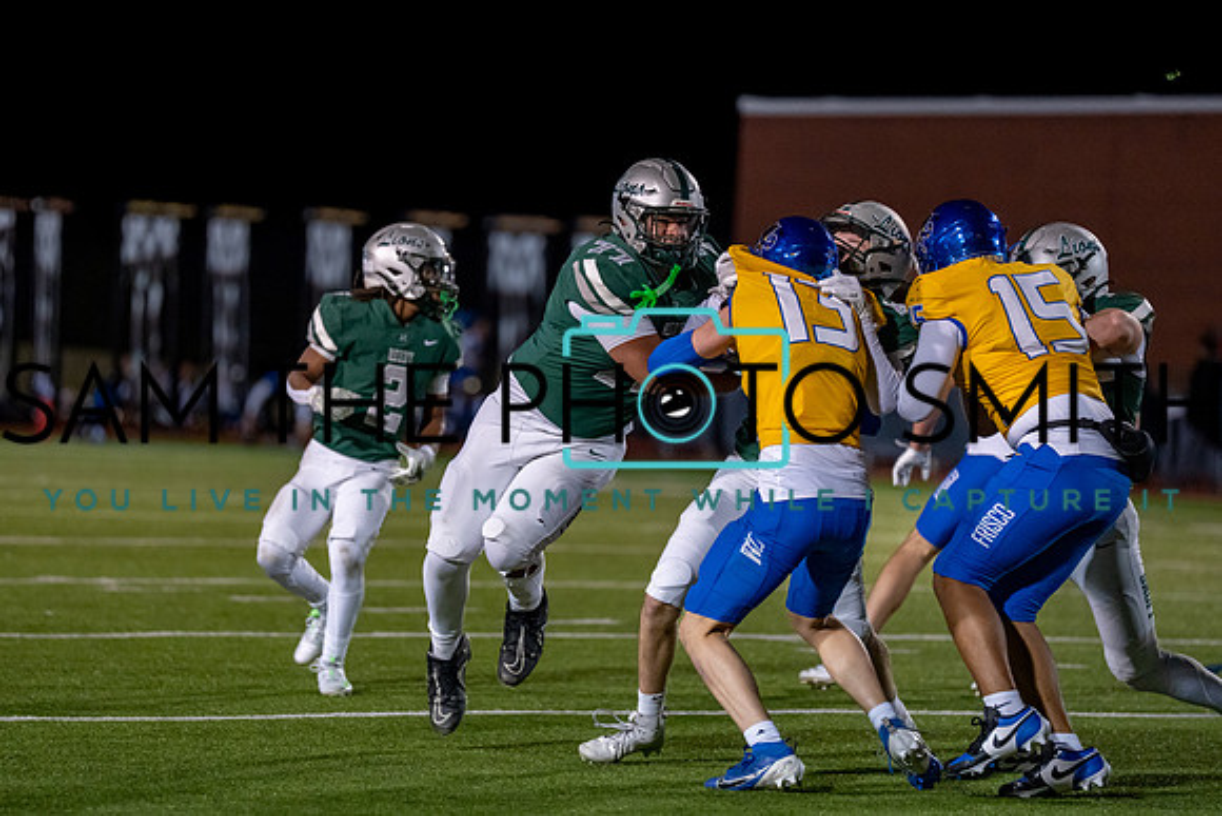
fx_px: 7904
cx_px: 522
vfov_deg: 5.9
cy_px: 365
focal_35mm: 233
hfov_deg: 8.8
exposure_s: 1/1000
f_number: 2.8
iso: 3200
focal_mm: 200
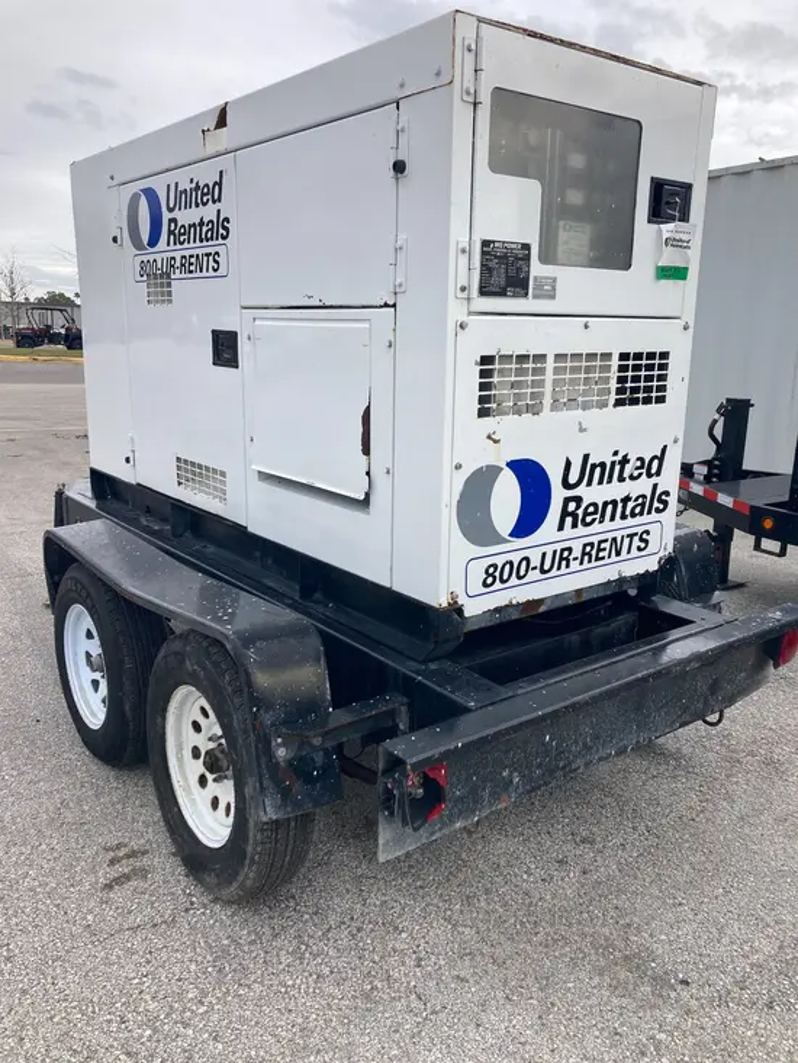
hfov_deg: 49.8
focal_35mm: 28
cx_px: 399
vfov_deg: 63.4
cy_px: 532
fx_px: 860
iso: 20
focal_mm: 3.99
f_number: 1.8
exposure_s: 1/476
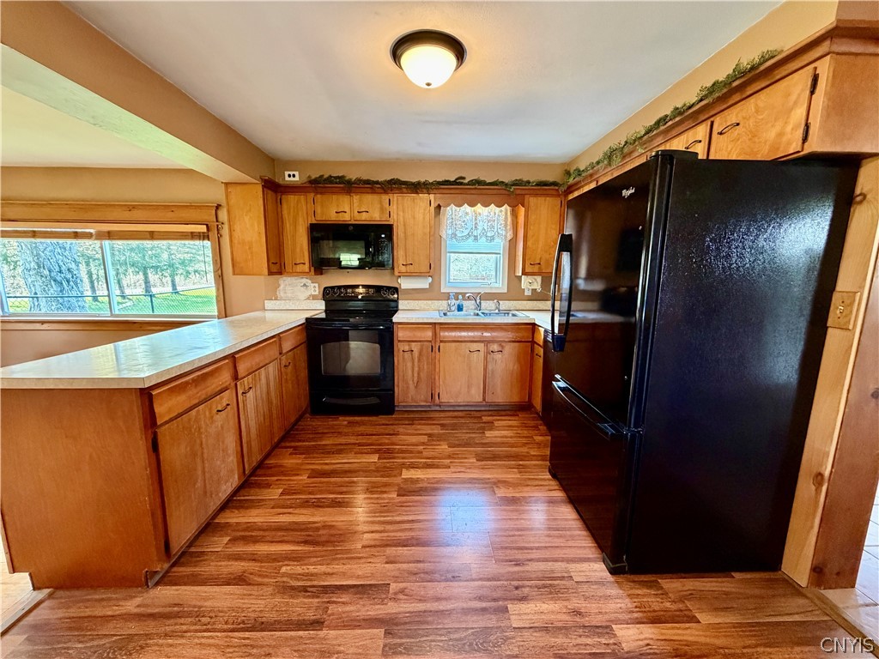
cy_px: 330
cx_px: 440
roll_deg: +0.2
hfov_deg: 102.1
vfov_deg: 85.7
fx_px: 356
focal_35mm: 14
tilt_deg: -10.0
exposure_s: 1/60
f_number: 2.2
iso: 500
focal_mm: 2.22
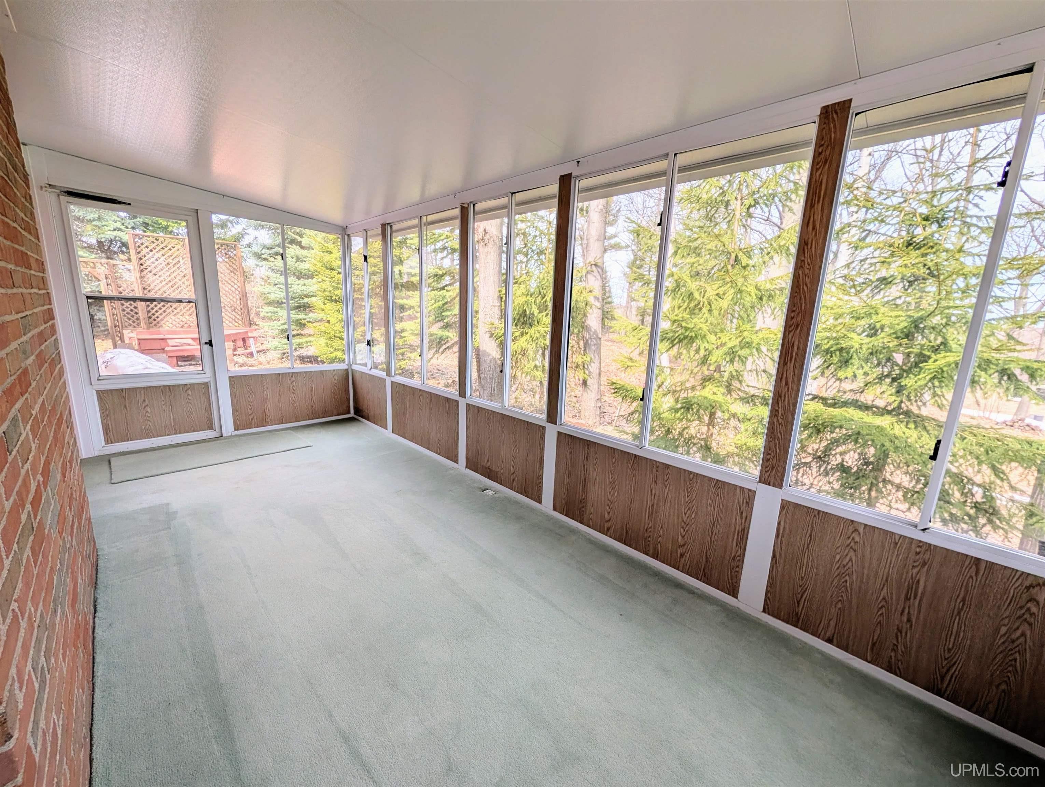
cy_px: 394
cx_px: 522
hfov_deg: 110.5
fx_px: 363
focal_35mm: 12
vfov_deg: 94.6
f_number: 1.7
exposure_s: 1/568
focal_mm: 2.02
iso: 50
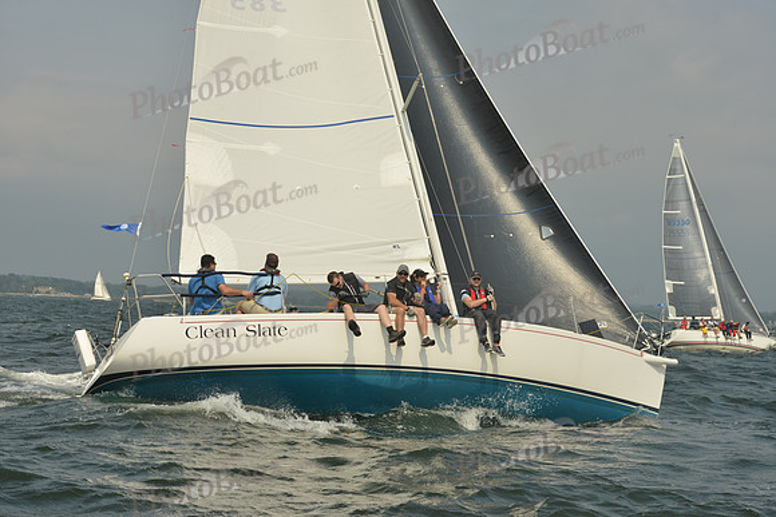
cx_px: 388
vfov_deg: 19.5
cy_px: 258
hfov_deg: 28.8
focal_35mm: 70
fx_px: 1509
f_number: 10
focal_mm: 70
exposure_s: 1/1250
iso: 320
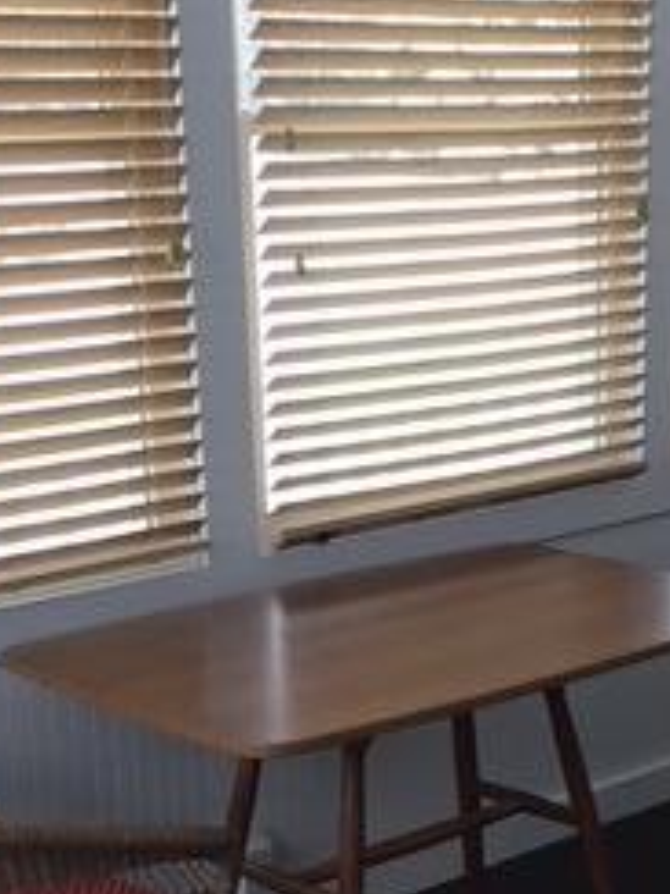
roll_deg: +0.9
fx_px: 1961
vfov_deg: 25.2
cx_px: 476
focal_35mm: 76
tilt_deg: -17.5
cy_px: 733
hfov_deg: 19.3
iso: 50
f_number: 2.2
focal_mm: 4.15
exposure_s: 1/30
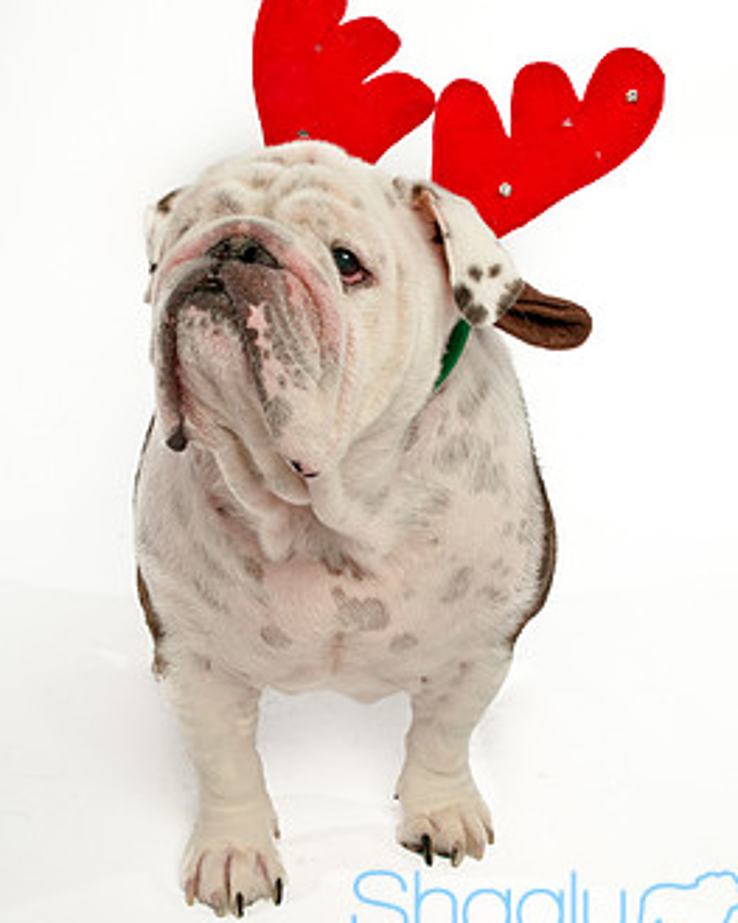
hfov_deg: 25.5
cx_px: 375
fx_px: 1629
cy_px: 415
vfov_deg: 31.6
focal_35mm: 60
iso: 200
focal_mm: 31
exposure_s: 1/250
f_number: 14
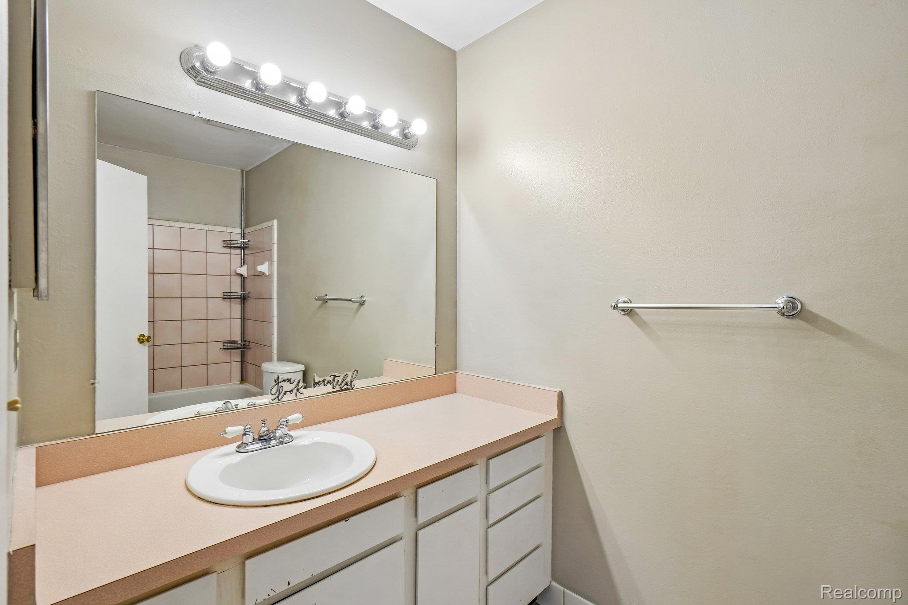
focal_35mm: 16
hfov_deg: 95.0
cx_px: 454
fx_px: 416
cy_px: 302
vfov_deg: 72.0
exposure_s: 1/30
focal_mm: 11
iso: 320
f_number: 8
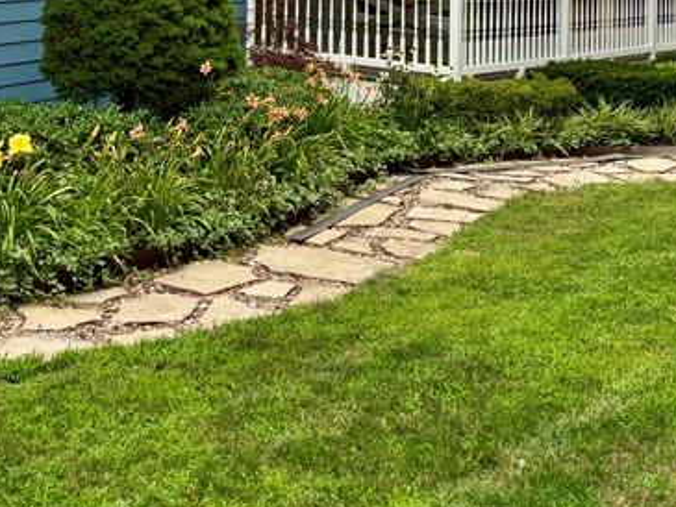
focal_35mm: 73
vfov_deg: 18.4
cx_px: 198
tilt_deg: +4.2
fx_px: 1426
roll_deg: -1.8
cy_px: -194
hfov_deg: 26.4
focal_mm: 5.96
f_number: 1.6
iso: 125
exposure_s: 1/97
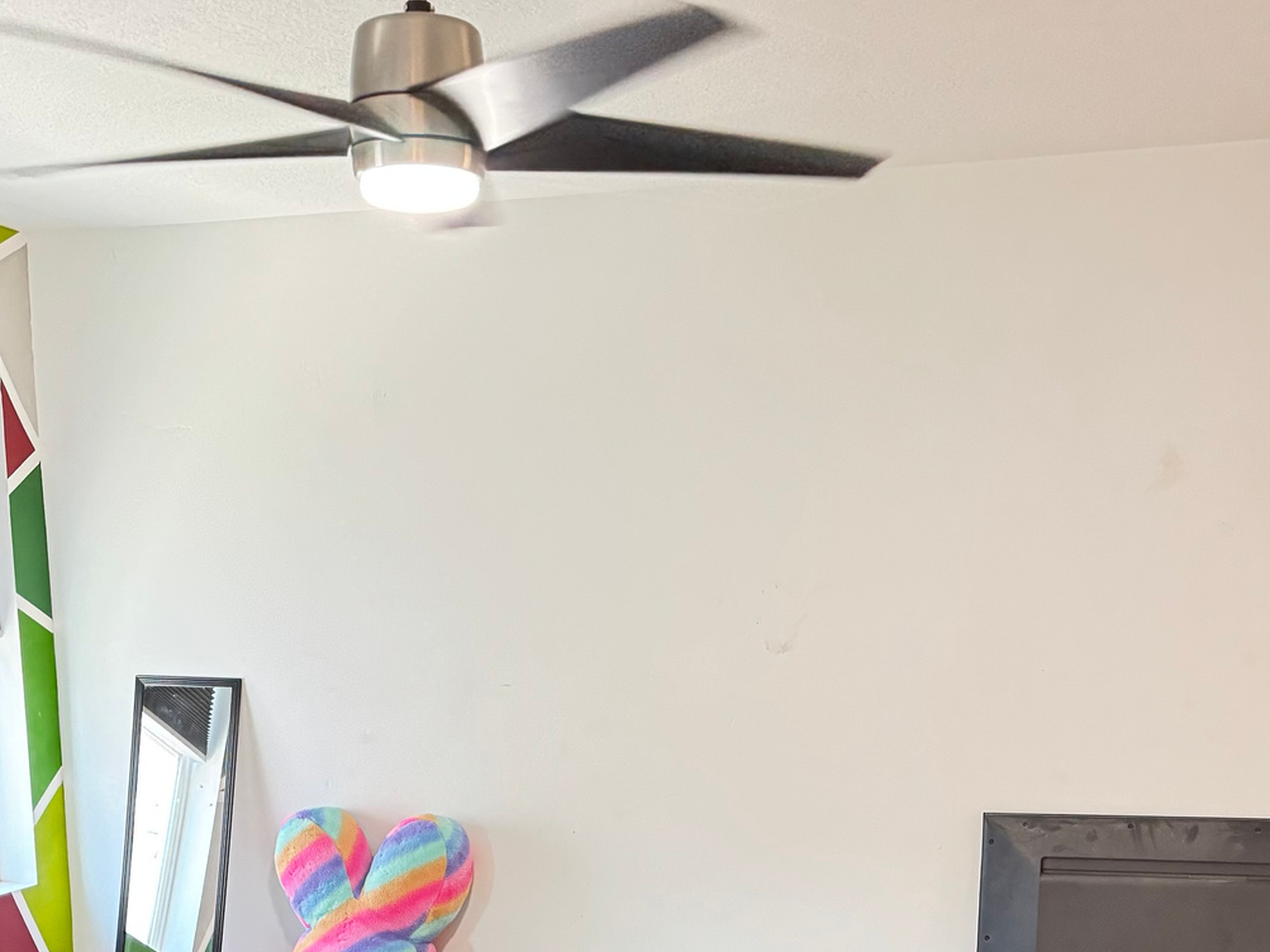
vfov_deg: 28.0
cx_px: 543
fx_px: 1798
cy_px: 944
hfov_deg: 38.8
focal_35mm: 49
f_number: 1.78
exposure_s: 1/40
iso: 800
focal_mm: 6.76
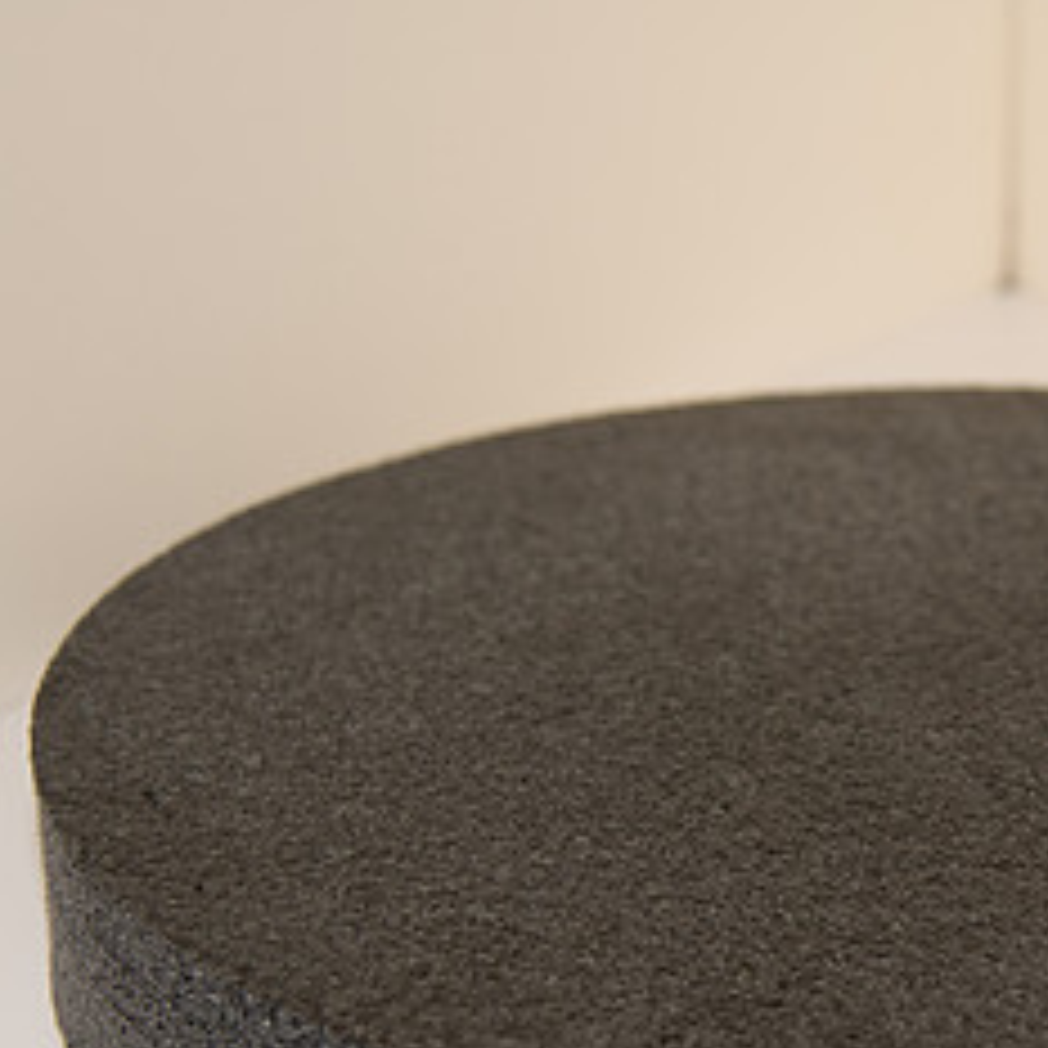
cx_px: 940
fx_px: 3631
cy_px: 780
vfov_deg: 16.3
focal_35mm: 106
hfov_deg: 16.2
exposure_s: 1/60
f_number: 4
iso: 100
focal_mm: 50
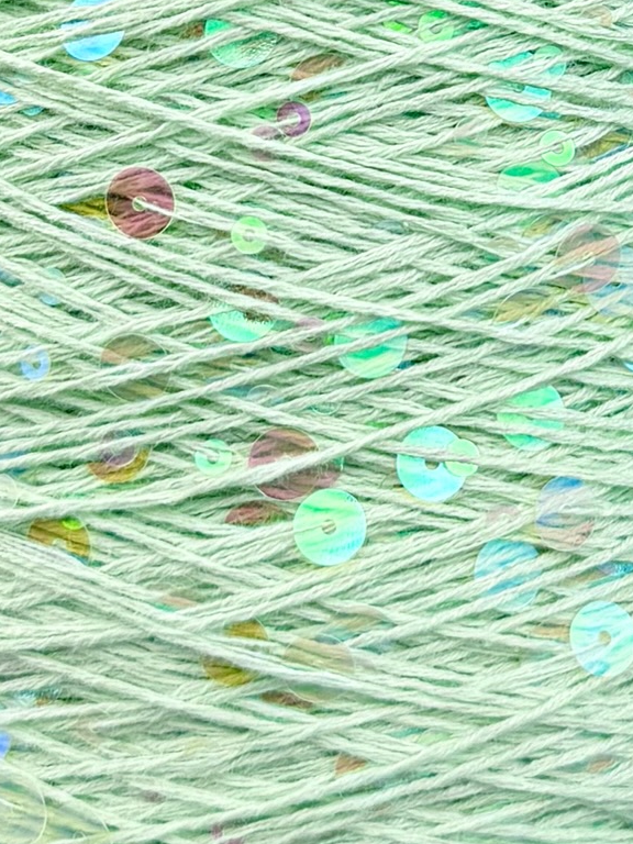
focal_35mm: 64
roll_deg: +0.3
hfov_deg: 22.9
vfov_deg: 29.6
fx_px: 1560
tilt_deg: -3.6
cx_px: 312
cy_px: 180
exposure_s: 1/1292
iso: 80
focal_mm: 6.76
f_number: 1.78
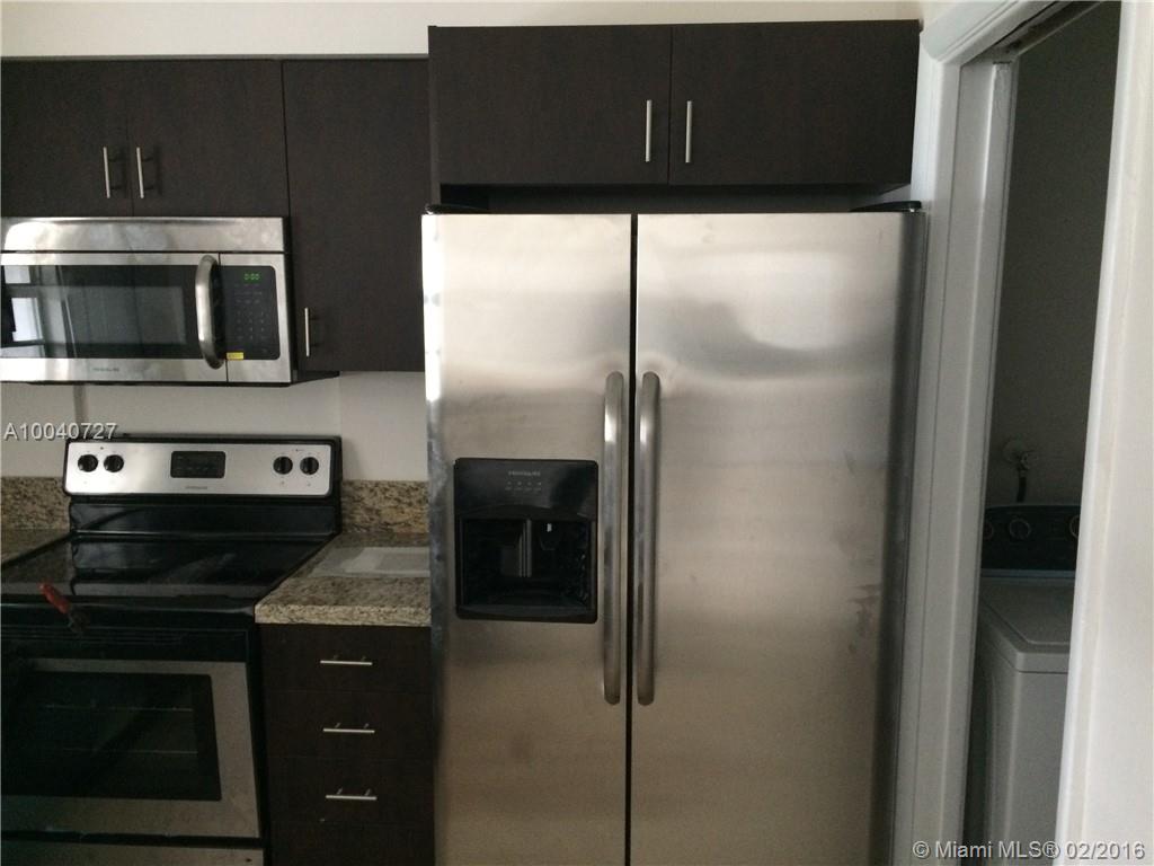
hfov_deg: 61.7
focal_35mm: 29
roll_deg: -0.7
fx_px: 967
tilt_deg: -11.1
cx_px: 577
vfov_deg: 48.2
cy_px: 433
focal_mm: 4.15
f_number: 2.2
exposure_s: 1/15
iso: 250
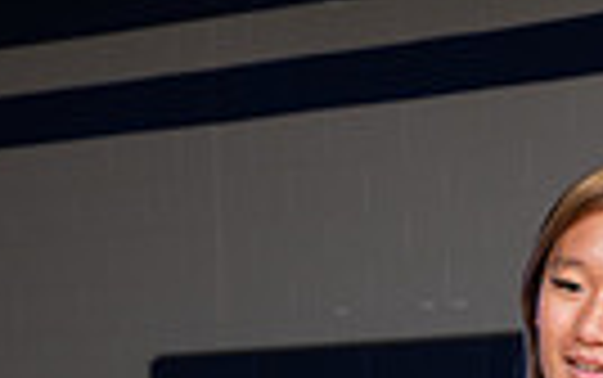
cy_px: 1008
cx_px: 603
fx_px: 2928
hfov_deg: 11.6
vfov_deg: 6.9
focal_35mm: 178
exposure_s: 1/320
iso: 500
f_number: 7.1
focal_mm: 52
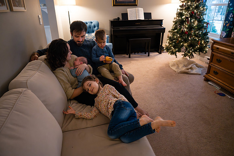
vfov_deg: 53.2
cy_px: 78
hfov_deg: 73.7
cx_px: 117
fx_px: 156
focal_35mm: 24
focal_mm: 24
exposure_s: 1/250
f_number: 2.8
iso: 3200
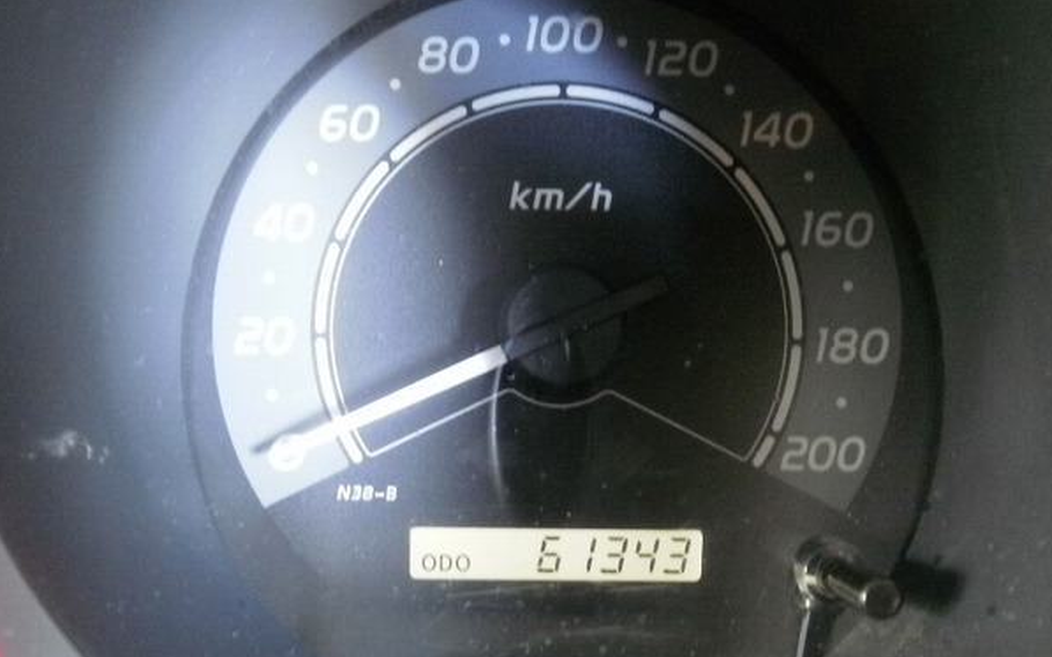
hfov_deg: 45.3
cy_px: 523
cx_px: 529
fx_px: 1261
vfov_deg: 28.6
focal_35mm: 44
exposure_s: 1/4
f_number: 2.9
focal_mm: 5.45
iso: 400
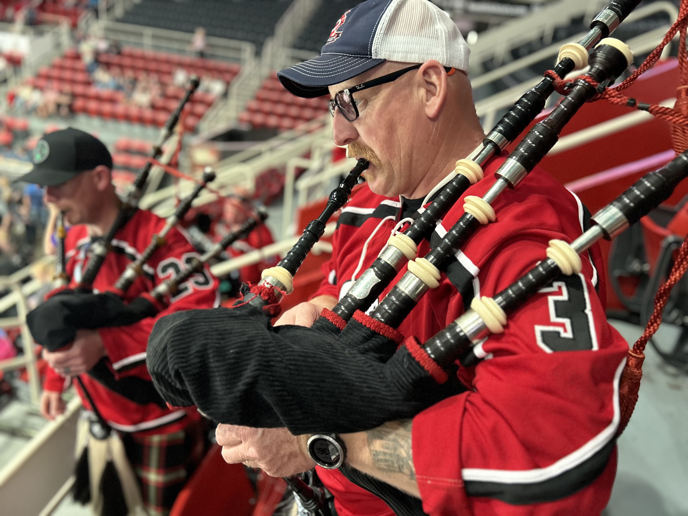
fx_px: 517
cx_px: 344
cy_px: 258
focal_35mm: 26
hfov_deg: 67.3
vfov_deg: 53.1
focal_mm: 5.7
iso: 400
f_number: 1.5
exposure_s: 1/60
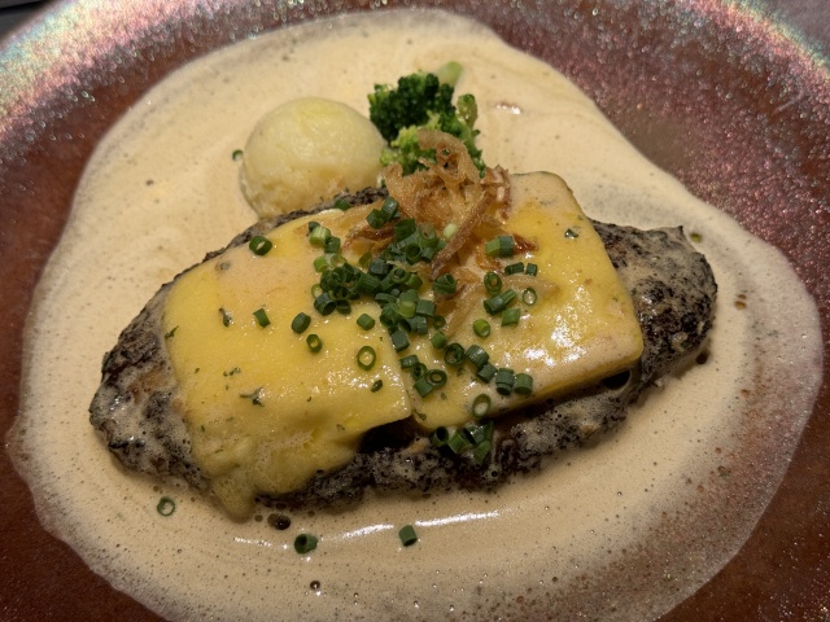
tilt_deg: -52.6
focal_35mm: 48
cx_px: 415
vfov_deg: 30.3
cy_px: 311
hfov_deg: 39.7
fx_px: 1151
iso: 160
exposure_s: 1/50
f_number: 1.78
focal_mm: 6.76
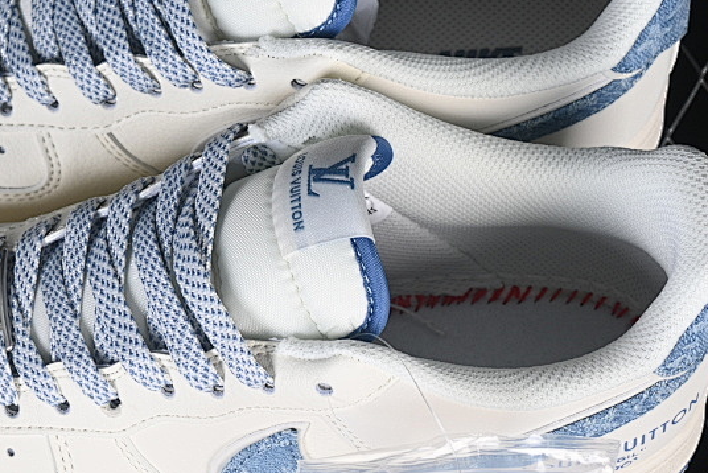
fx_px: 2971
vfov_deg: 9.1
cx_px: 217
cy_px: 227
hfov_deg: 13.6
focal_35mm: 151
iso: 160
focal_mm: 50
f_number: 7.1
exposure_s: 1/80
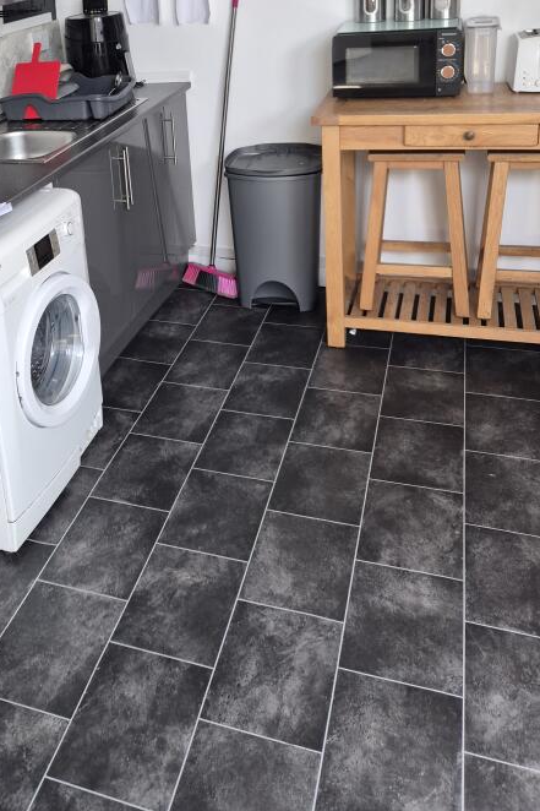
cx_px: 110
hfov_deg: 34.8
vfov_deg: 49.6
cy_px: 195
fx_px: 833
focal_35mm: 37
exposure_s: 1/100
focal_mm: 5.4
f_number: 1.8
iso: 125
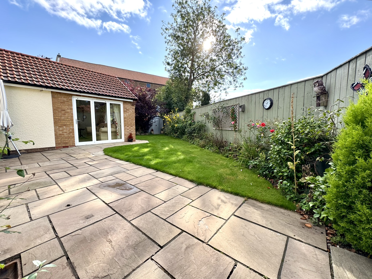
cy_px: 140
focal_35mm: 14
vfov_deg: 85.7
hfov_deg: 102.1
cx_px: 186
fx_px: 150
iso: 40
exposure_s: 1/409
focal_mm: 2.22
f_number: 2.2
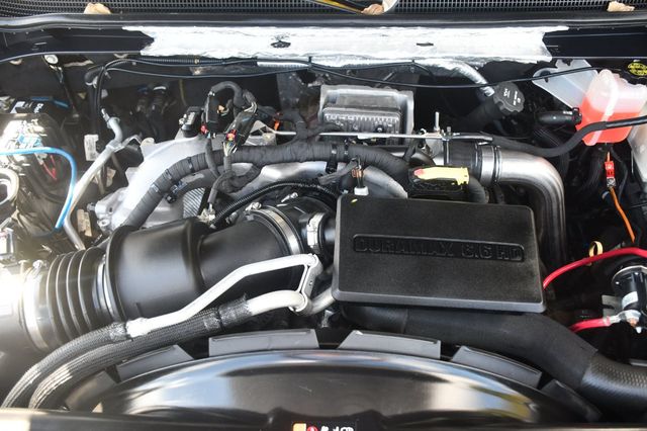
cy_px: 216
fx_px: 539
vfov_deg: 43.6
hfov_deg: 62.0
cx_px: 324
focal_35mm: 30
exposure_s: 1/250
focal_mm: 20
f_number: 3.5
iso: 640
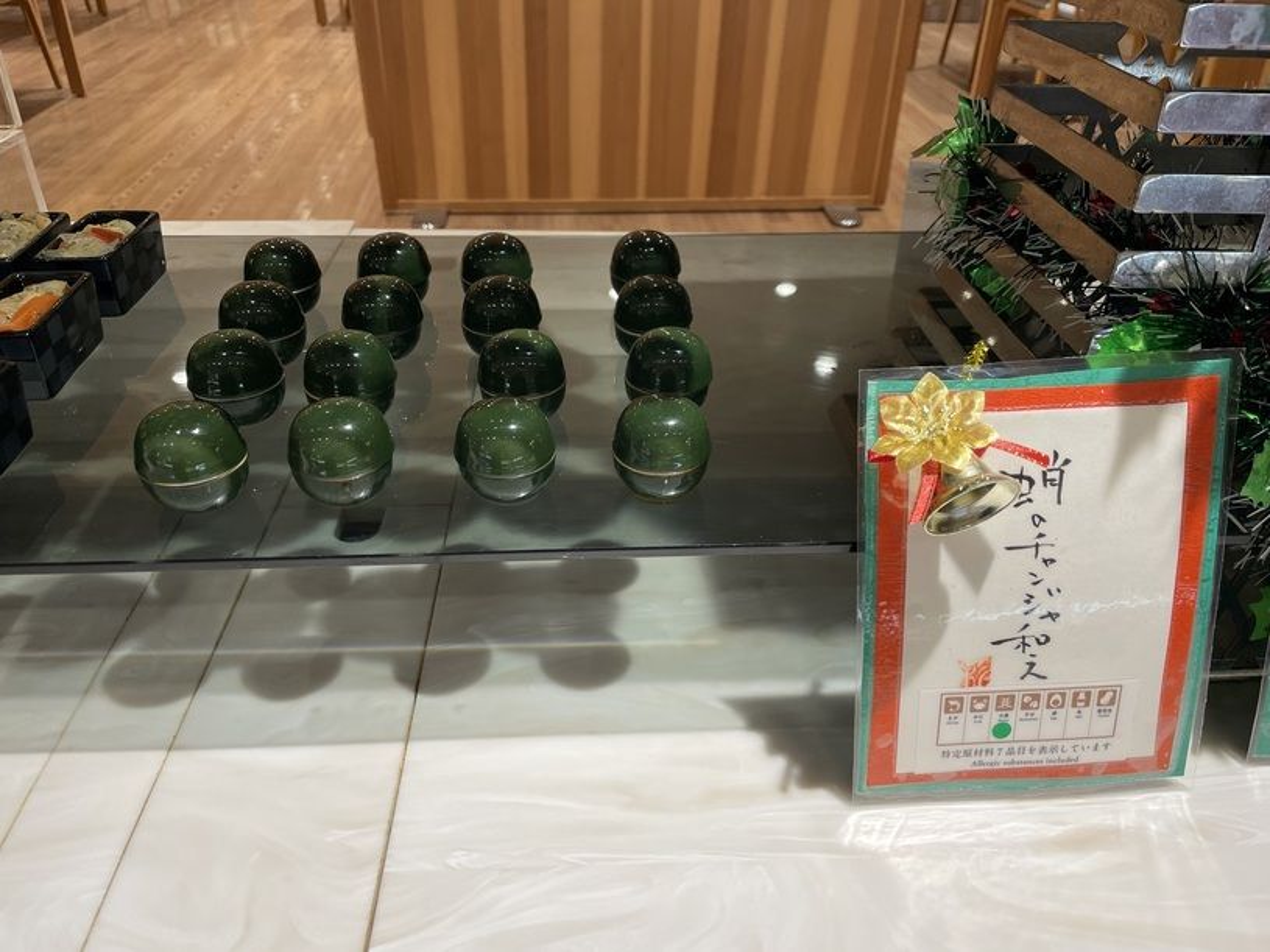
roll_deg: -1.4
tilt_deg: -33.8
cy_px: 476
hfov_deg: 67.3
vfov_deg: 53.1
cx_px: 635
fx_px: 954
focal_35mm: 26
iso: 50
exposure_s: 1/100
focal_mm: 4.2
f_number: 1.6
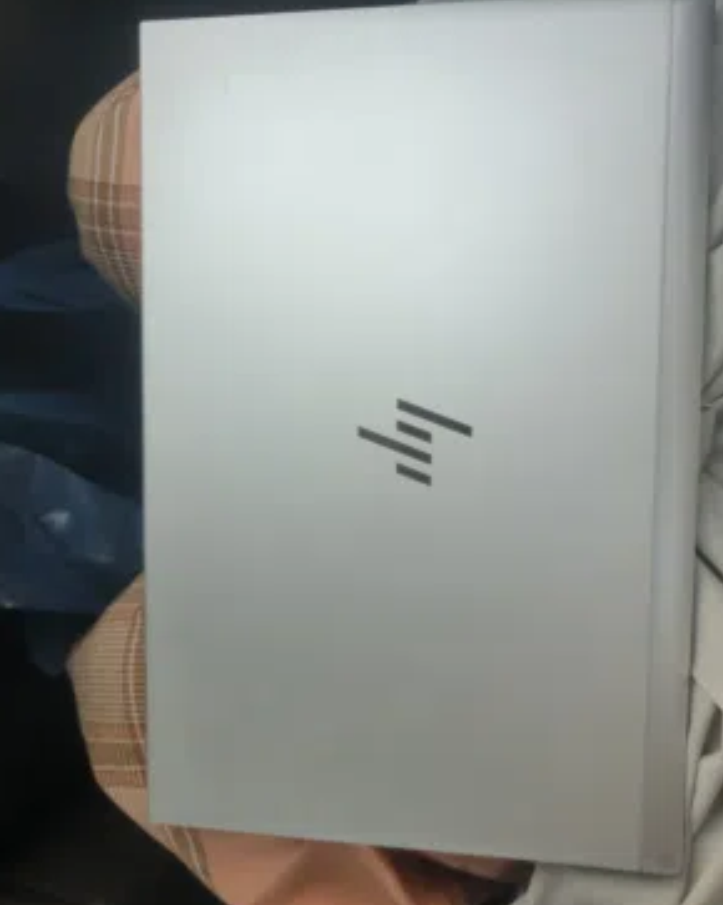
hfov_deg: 51.5
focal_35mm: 28
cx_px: 369
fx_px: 750
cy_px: 424
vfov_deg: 62.2
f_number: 2.4
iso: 50
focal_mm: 4.3
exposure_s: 1/136
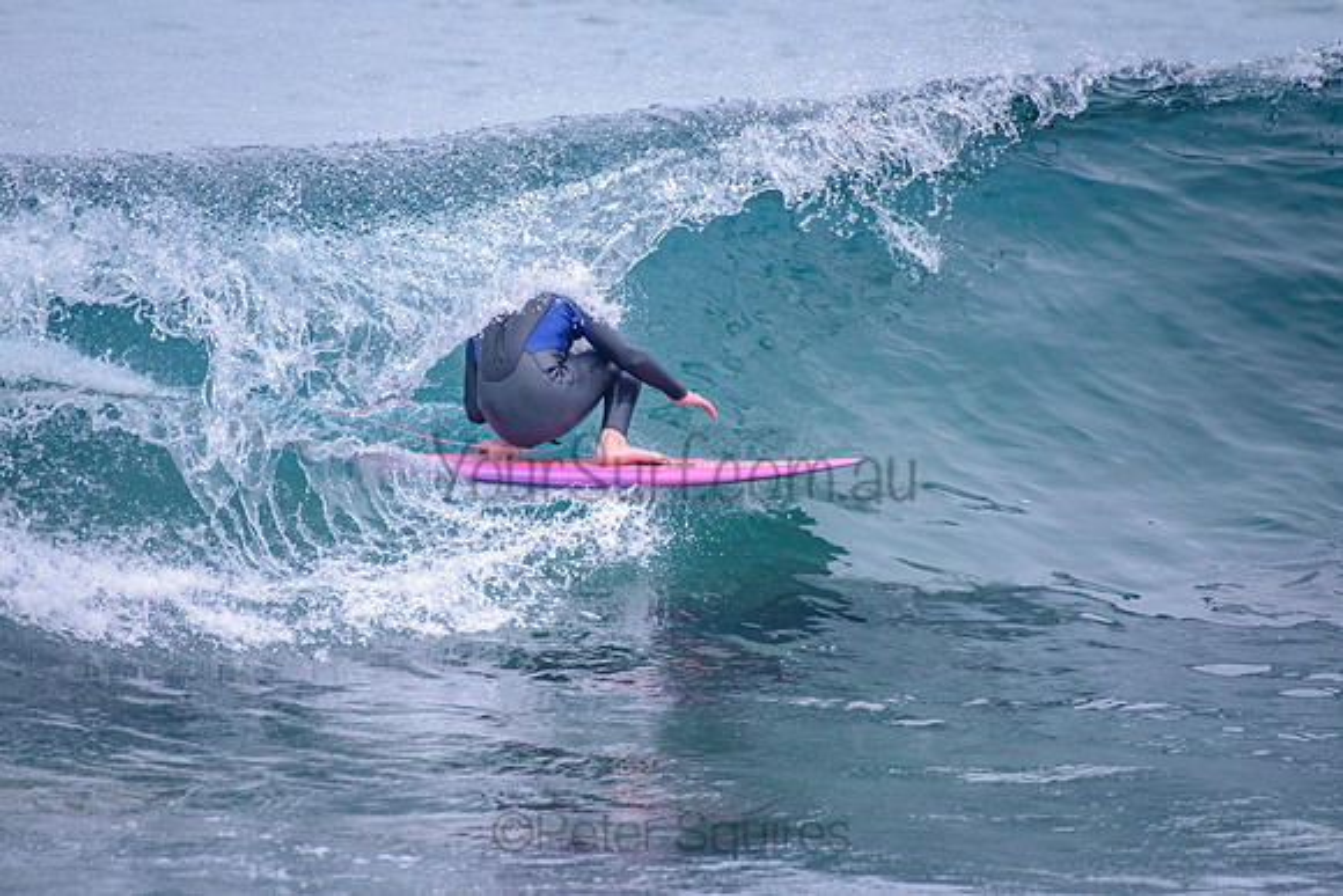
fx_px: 22874
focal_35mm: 613
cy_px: 451
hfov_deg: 3.4
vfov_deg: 2.2
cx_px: 592
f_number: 5.6
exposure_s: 1/2000
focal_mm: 500
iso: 250
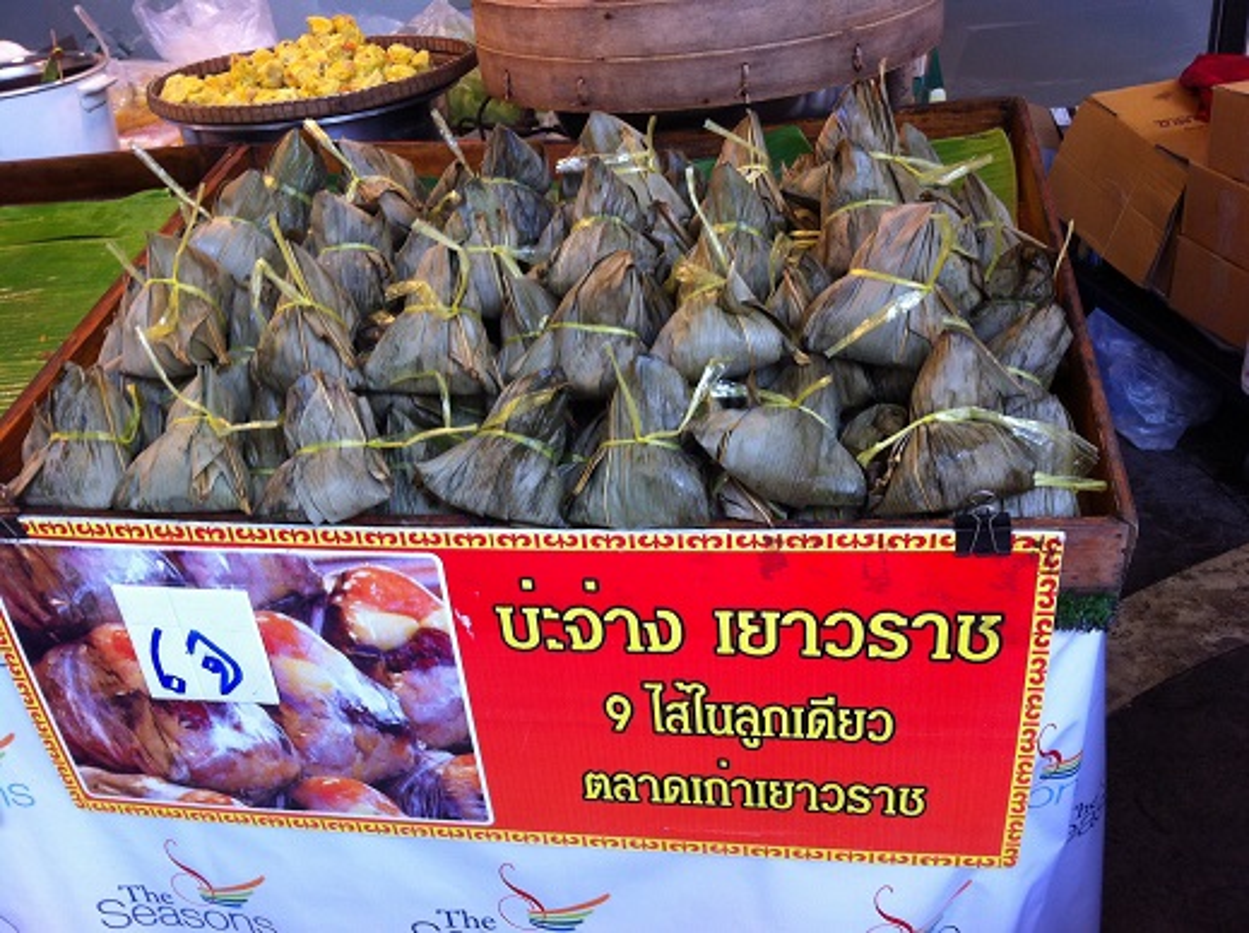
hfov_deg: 52.7
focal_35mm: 35
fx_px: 1261
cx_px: 624
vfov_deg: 40.6
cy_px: 466
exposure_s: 1/17
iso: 80
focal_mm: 3.85
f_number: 2.8
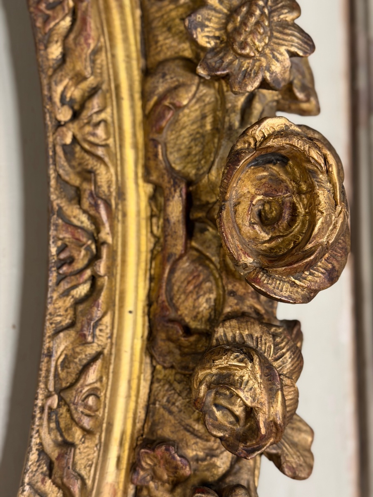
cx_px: 186
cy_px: 248
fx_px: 690
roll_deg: +0.8
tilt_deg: +3.1
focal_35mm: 48
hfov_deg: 30.3
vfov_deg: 39.7
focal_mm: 6.76
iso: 250
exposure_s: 1/50
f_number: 1.78
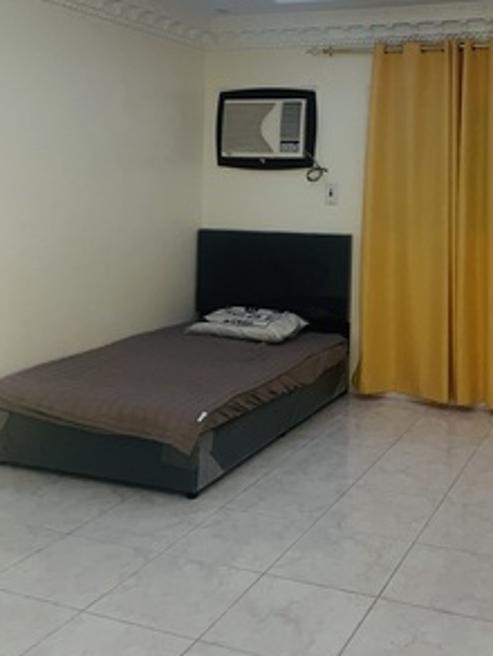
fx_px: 740
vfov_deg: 46.3
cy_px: 174
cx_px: 378
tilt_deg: +1.2
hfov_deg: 35.9
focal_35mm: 39
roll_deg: -2.5
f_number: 1.6
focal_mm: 5.1
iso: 500
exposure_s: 1/30
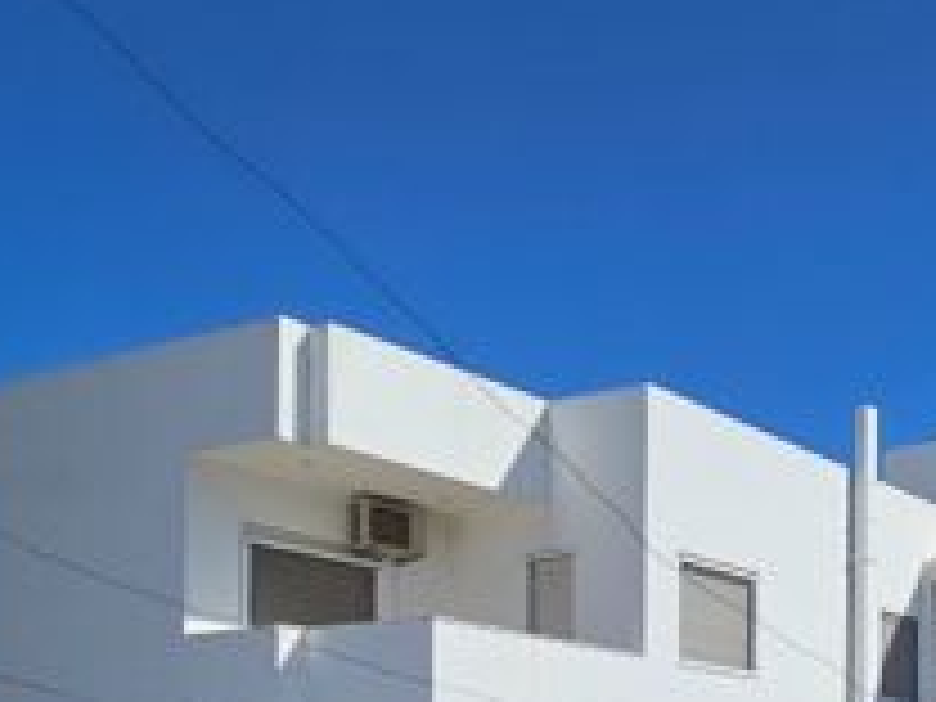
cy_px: 878
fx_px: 1190
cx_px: 1321
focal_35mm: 44
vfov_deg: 28.0
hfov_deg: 30.1
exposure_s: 1/6601
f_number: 2.2
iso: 50
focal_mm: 2.2
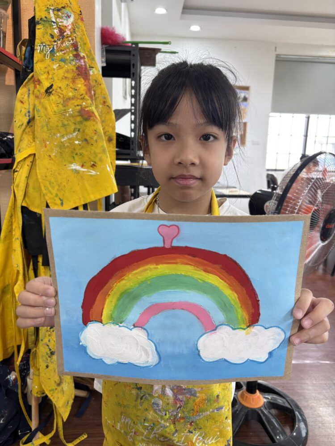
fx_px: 335
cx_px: 168
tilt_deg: -11.1
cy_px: 223
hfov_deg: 53.1
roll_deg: -1.7
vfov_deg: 67.3
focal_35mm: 26
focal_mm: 5.96
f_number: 1.6
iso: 64
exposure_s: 1/50
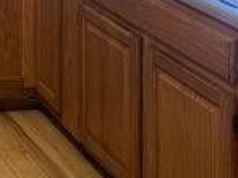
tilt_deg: -3.6
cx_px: -239
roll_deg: +2.1
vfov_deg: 11.9
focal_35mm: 109
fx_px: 749
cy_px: -194
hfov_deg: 14.8
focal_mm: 6.76
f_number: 1.78
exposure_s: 1/60
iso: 200
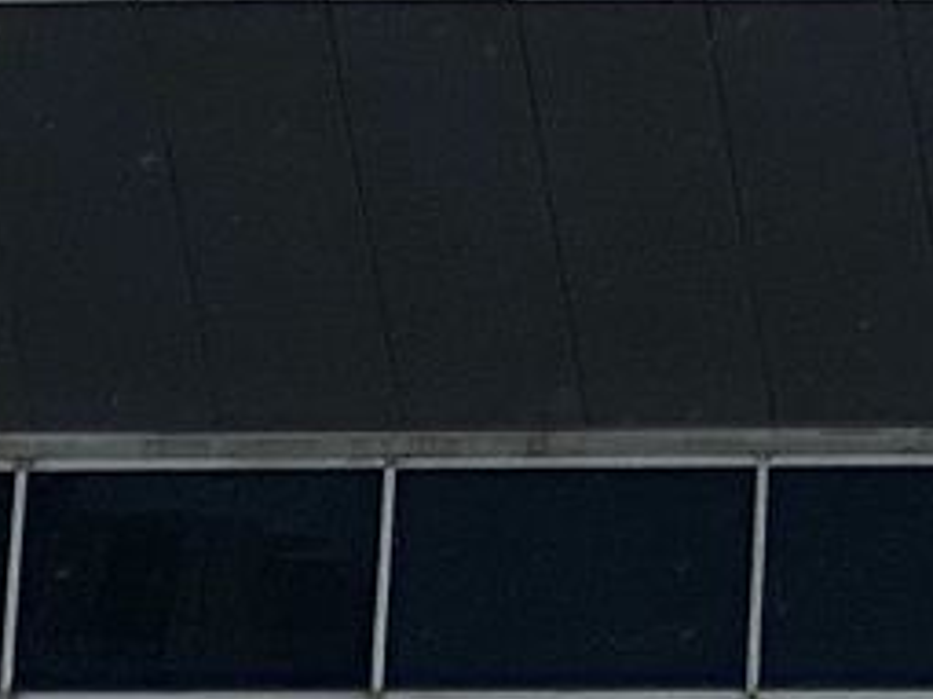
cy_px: -1511
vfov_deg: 3.7
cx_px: 1522
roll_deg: -2.0
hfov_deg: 5.0
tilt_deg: +18.6
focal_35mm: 392
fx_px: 10561
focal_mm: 6
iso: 20
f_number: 2
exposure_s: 1/959
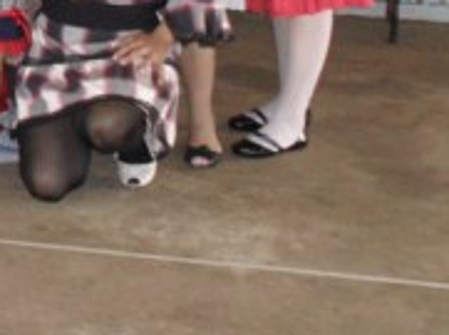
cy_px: -146
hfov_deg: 14.7
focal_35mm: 124
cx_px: -246
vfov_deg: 11.5
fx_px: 1605
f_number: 3.2
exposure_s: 1/45
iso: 240
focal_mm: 6.3
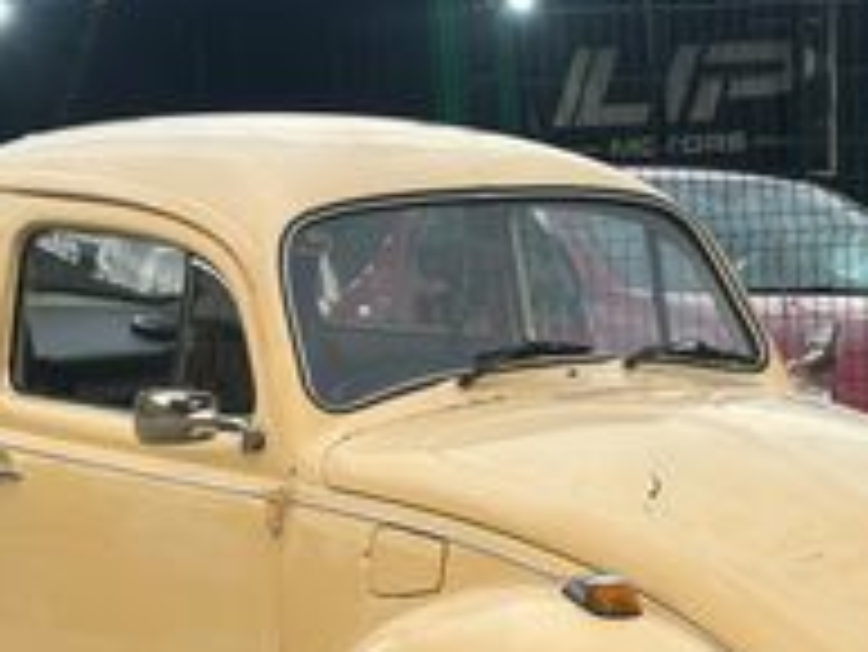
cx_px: 549
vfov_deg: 12.6
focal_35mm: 117
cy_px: 562
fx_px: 2936
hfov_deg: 16.8
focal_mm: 6.86
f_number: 1.78
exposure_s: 1/121
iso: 40
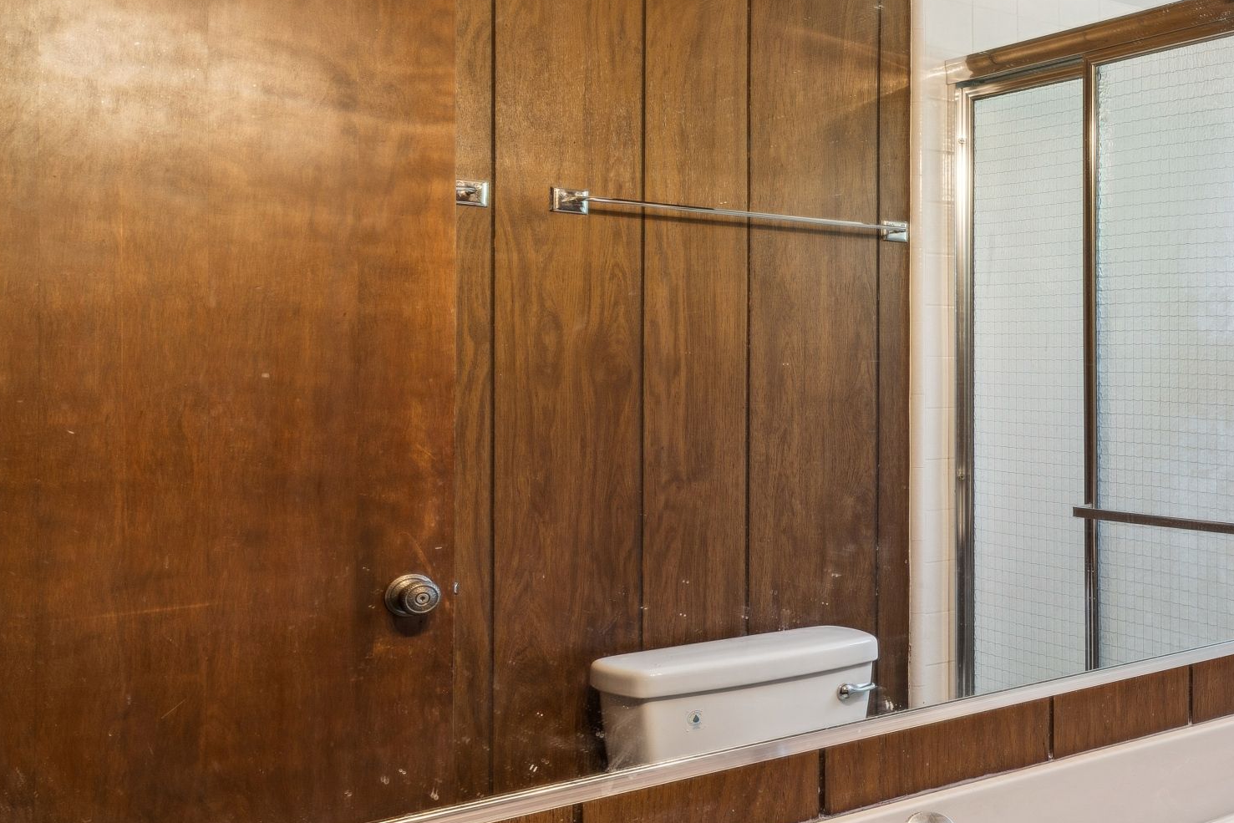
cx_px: 1445
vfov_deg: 33.6
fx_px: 1362
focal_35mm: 40
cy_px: 376
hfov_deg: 37.9
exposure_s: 1/1.25
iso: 100
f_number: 13
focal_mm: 16.3
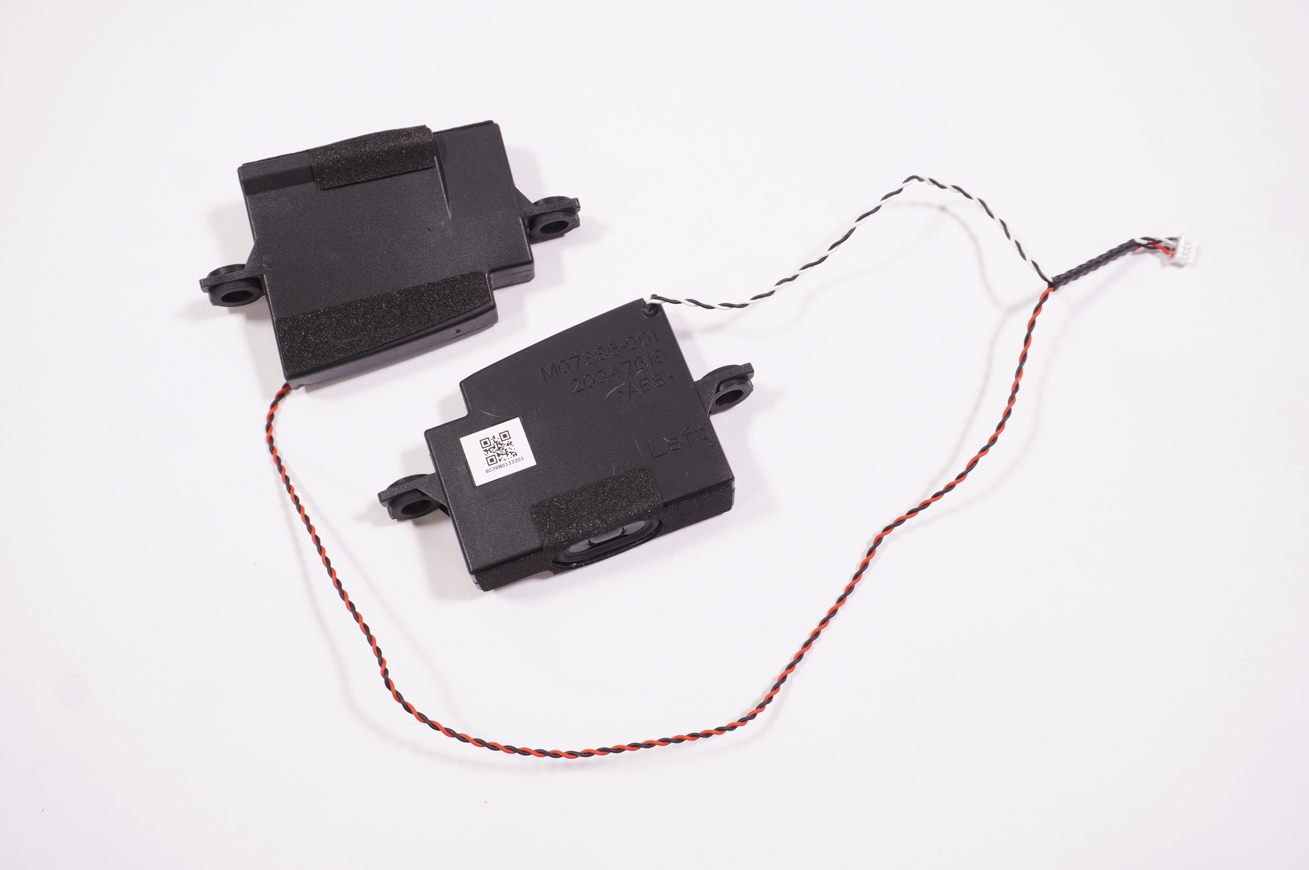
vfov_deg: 38.3
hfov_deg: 55.1
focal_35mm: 34
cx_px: 654
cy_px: 435
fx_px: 1253
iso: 320
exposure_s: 1/80
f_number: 5.6
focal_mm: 23
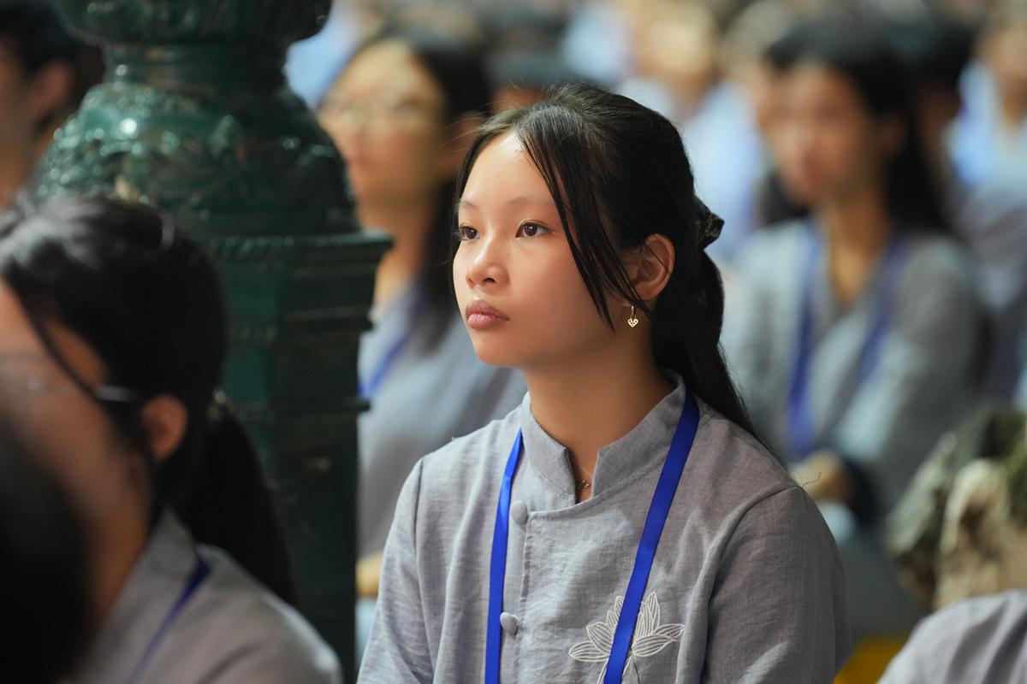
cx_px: 514
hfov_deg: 10.3
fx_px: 5705
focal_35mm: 200
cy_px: 342
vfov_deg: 6.9
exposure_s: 1/100
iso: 4000
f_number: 3.5
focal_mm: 200
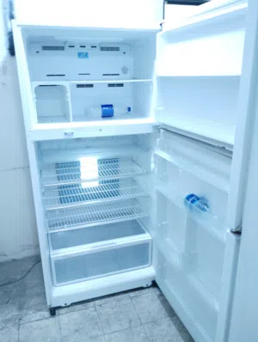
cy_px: 171
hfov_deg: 48.4
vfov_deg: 61.6
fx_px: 287
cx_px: 129
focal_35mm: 29
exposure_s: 1/50
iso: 494
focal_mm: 4.25
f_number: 1.8
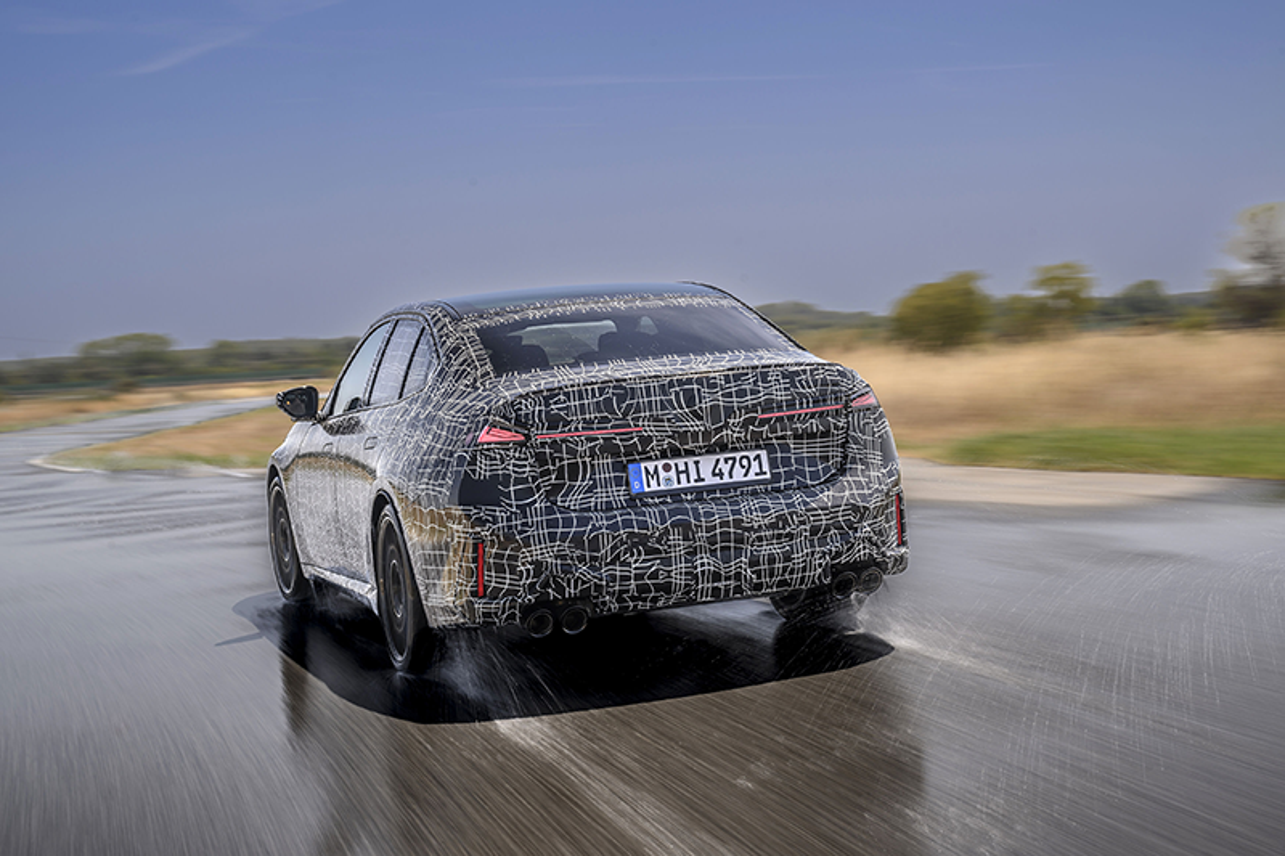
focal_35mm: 54
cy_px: 428
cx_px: 642
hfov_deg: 36.9
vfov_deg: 25.0
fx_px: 1927
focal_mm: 54
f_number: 11
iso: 50
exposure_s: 1/13
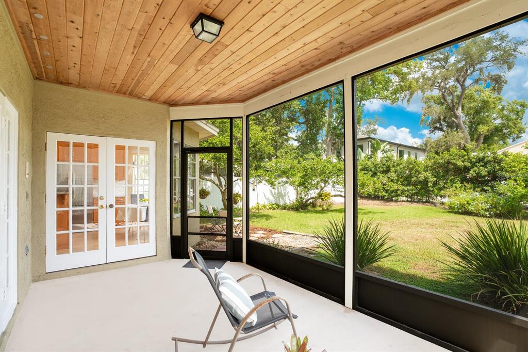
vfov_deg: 73.7
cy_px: 176
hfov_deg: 96.8
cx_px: 264
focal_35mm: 16
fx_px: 235
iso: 100
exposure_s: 1/80
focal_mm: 16
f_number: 5.6
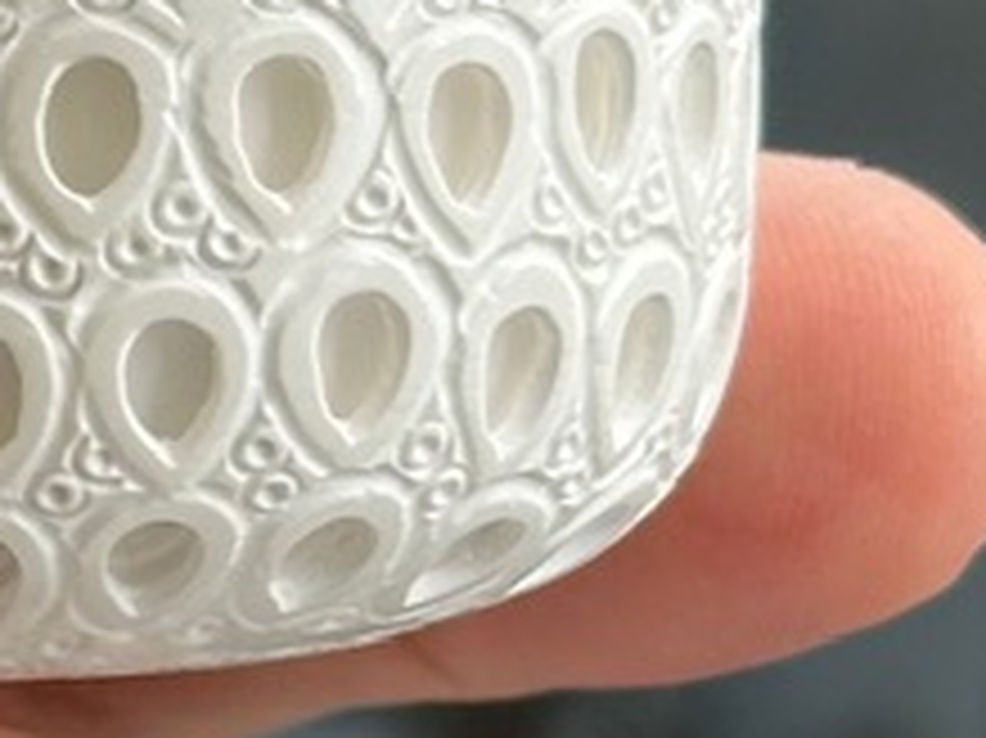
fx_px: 8000
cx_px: -1297
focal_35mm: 281
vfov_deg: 5.3
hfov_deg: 6.7
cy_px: 256
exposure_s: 1/458
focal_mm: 6.86
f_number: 1.78
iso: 64
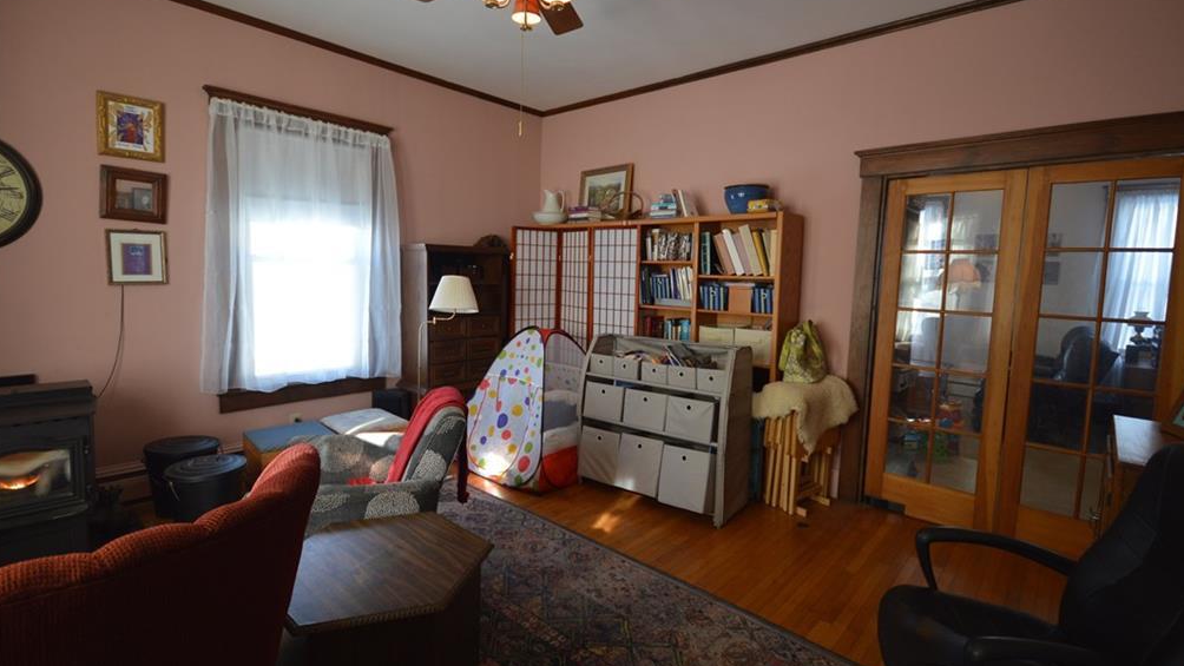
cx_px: 596
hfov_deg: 99.4
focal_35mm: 16
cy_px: 308
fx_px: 502
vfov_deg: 67.0
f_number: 4
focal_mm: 10
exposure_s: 1/60
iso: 400
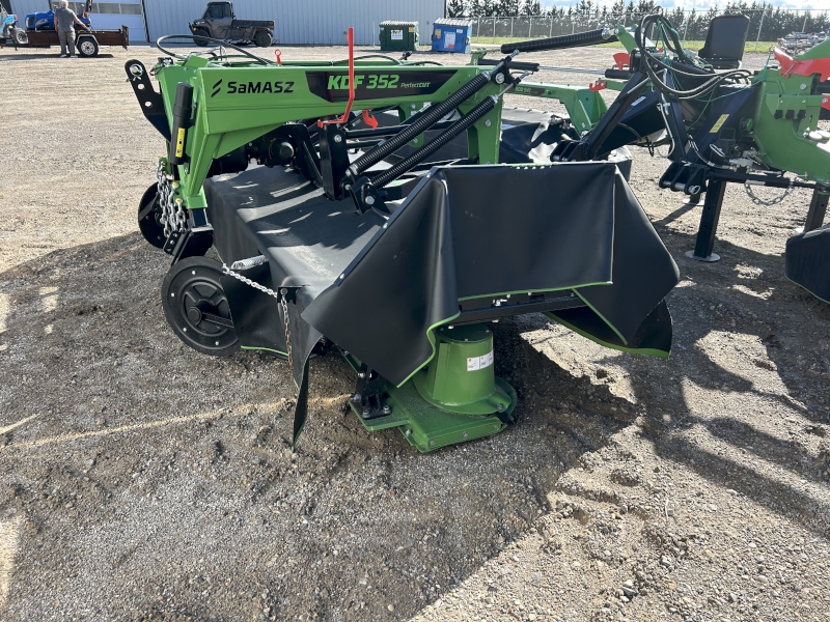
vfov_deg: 53.1
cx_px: 415
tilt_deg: -24.8
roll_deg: -0.8
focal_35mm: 26
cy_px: 311
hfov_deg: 67.3
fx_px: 623
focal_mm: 5.7
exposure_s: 1/1238
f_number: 1.5
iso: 50
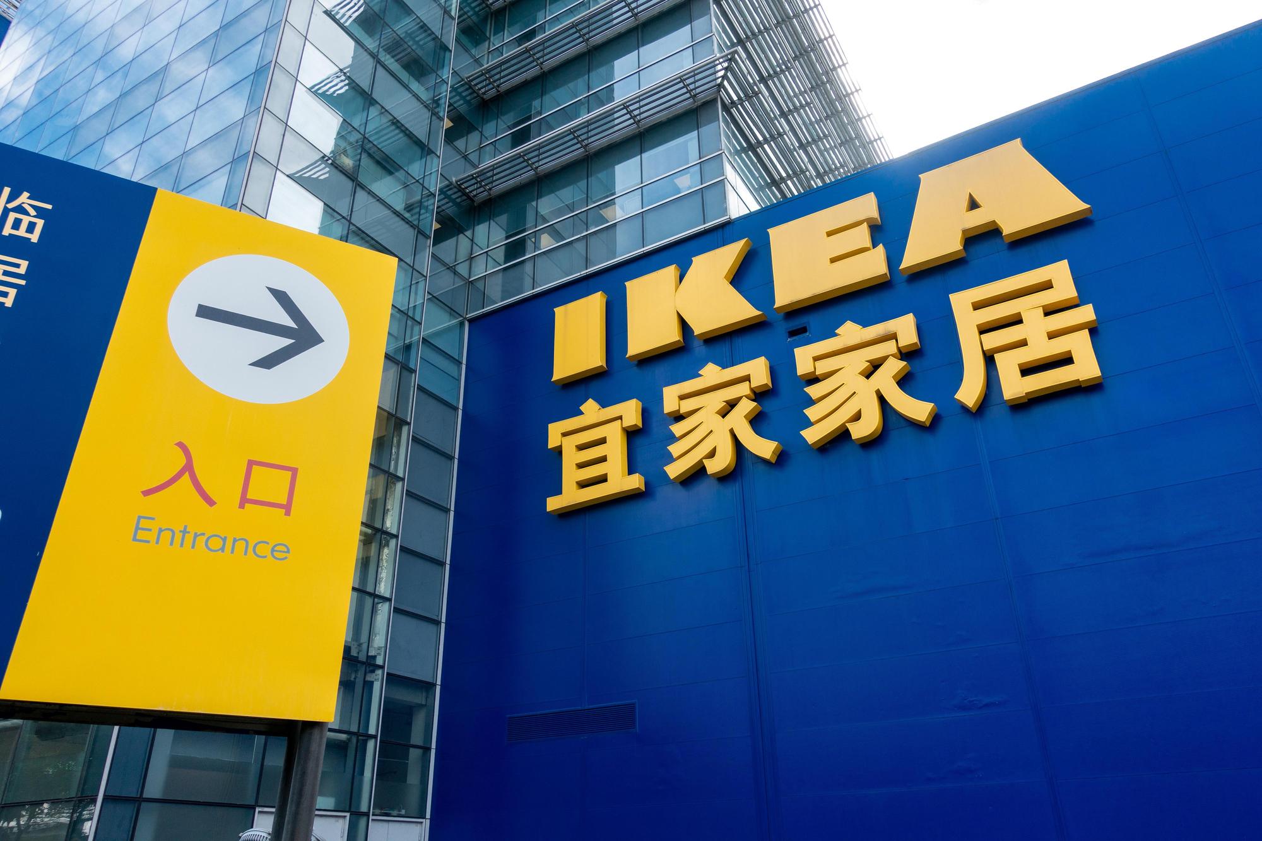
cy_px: 420
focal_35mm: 25
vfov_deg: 51.3
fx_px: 876
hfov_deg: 71.5
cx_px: 631
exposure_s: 1/500
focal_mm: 9.33
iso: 125
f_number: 4
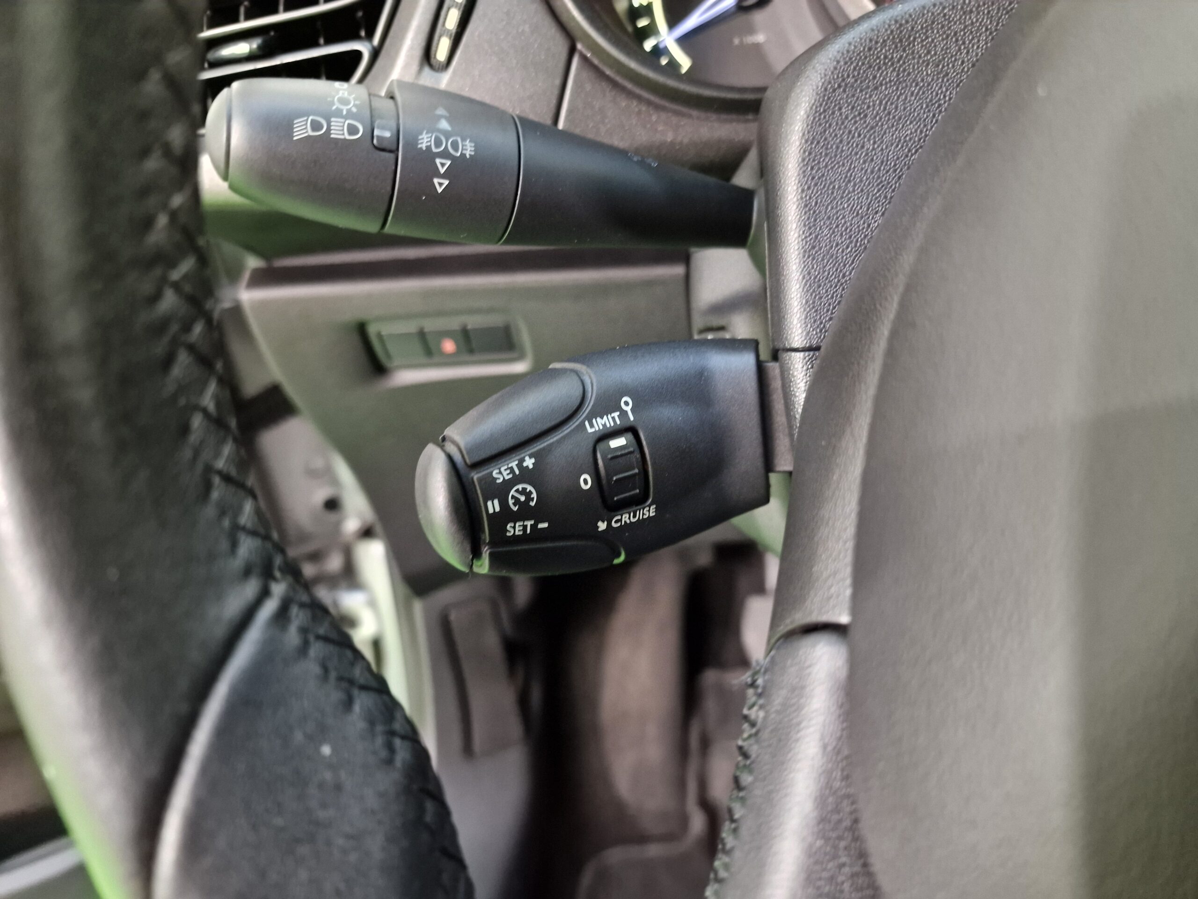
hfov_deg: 73.9
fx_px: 796
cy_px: 450
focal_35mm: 23
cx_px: 599
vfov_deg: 58.9
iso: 500
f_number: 1.8
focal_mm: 6.4
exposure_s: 1/17
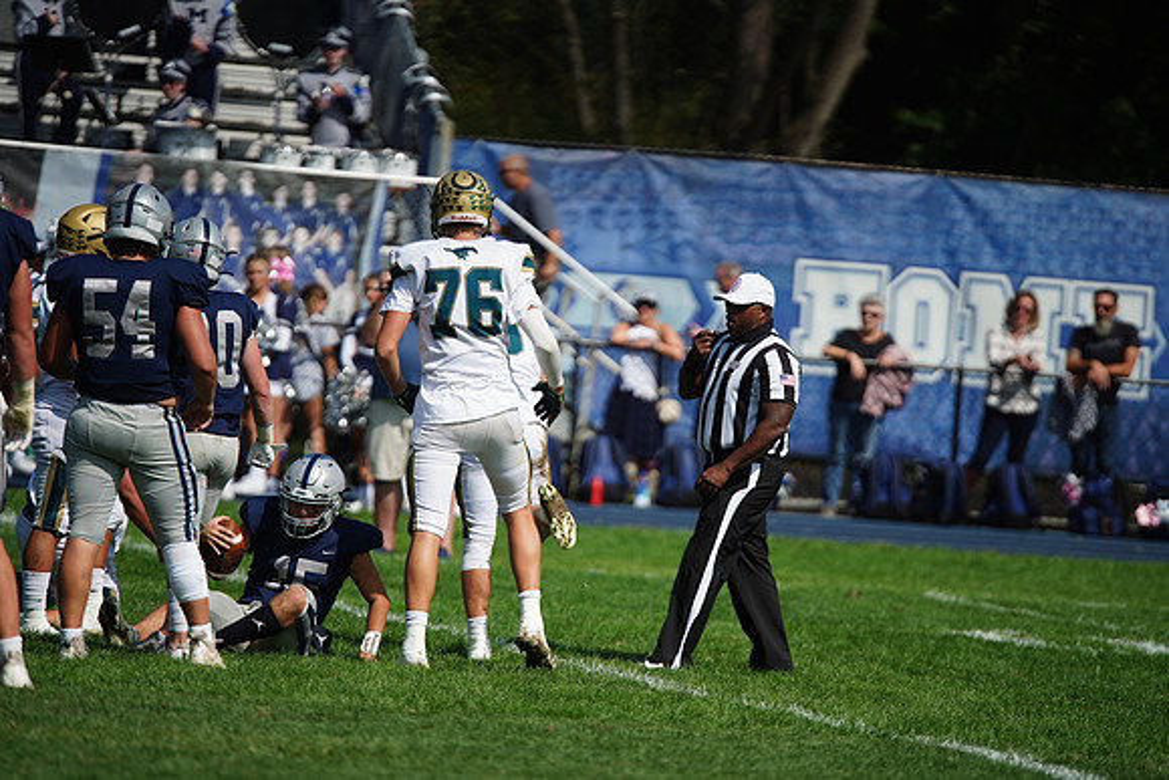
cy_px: 390
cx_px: 584
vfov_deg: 4.6
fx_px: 9743
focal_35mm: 300
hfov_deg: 6.9
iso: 400
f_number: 2.8
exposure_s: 1/8000
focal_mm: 300
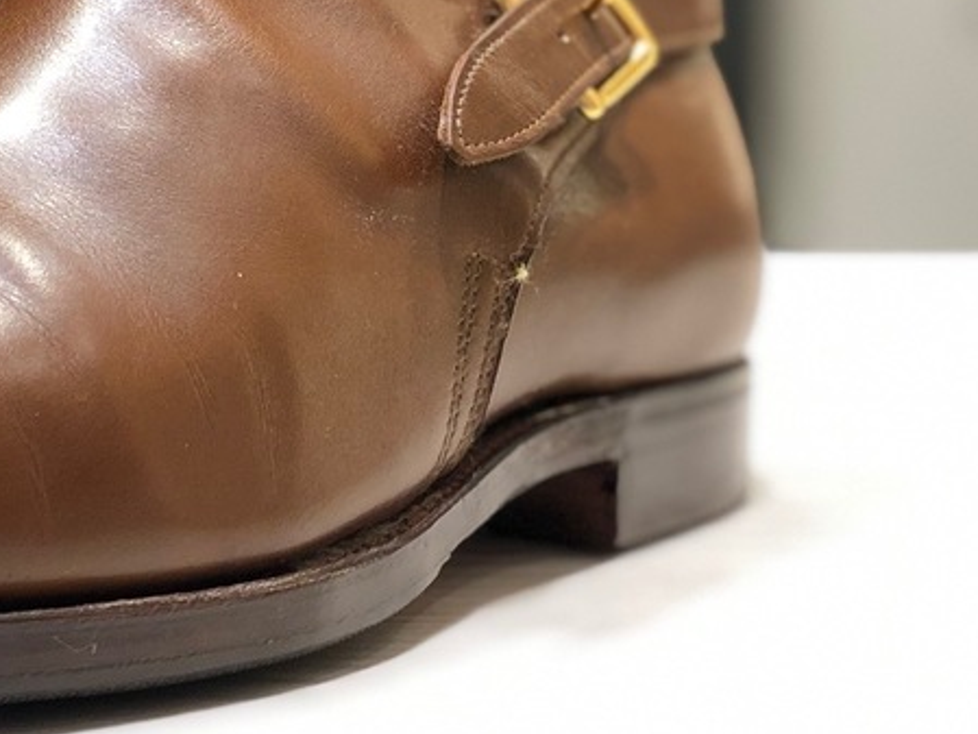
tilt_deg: -3.8
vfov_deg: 10.6
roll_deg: +0.0
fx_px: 3928
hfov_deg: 13.8
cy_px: 15
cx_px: -218
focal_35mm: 139
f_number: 2.4
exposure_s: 1/50
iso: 32
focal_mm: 6
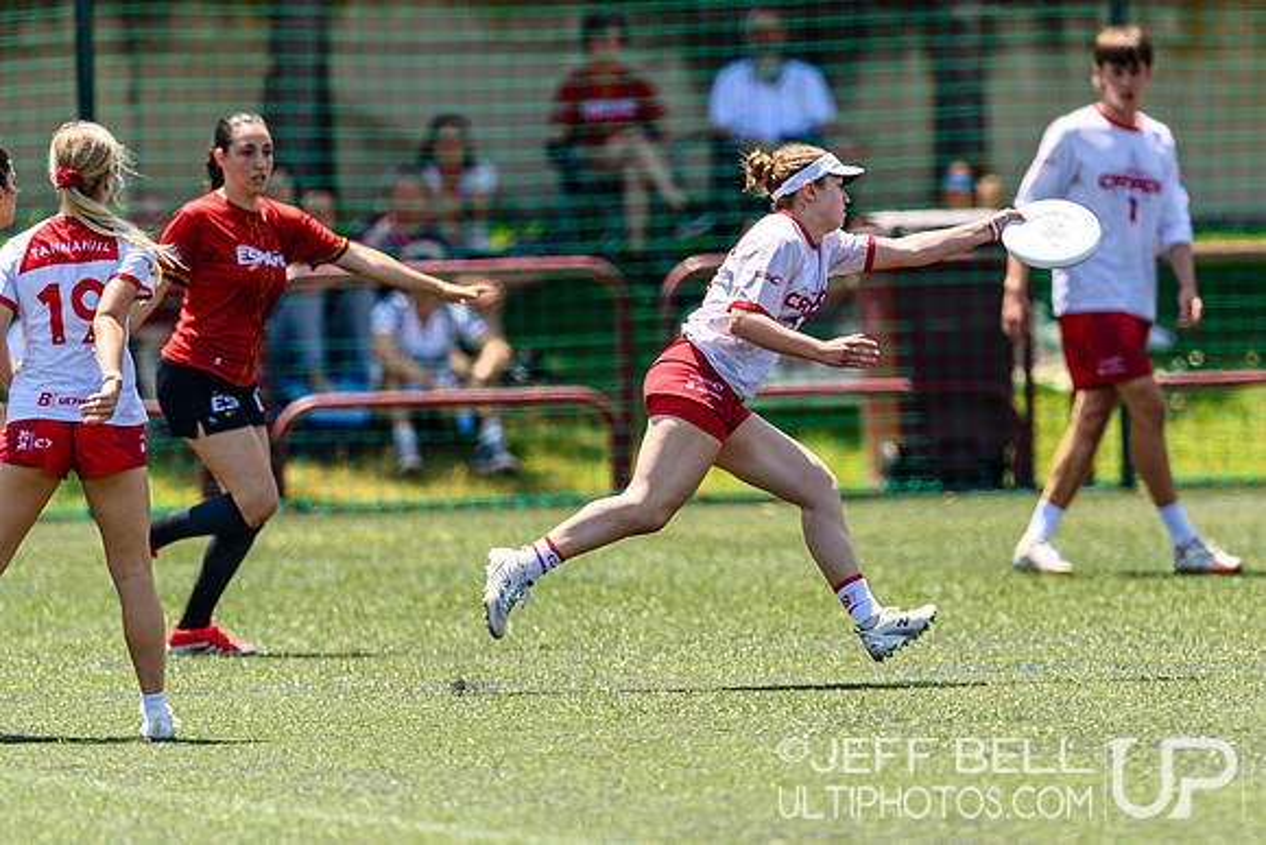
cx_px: 865
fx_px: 22484
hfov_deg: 3.2
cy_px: 438
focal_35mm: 639
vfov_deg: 2.2
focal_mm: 400
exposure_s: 1/1250
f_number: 3.2
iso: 100
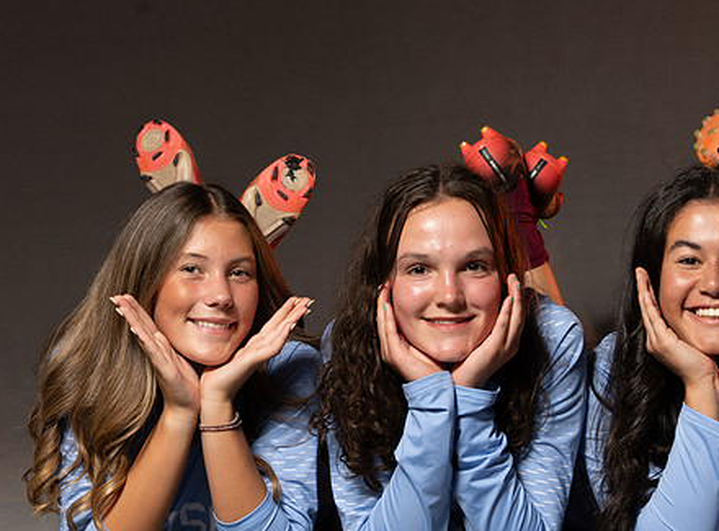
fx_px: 3119
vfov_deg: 9.7
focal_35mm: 151
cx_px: 438
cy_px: 359
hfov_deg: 13.1
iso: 80
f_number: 10
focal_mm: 70
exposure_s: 1/200
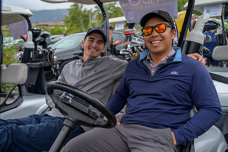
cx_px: 114
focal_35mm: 37
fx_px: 234
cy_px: 76
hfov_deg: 51.9
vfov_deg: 36.0
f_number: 4
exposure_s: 1/200
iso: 100
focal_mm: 37
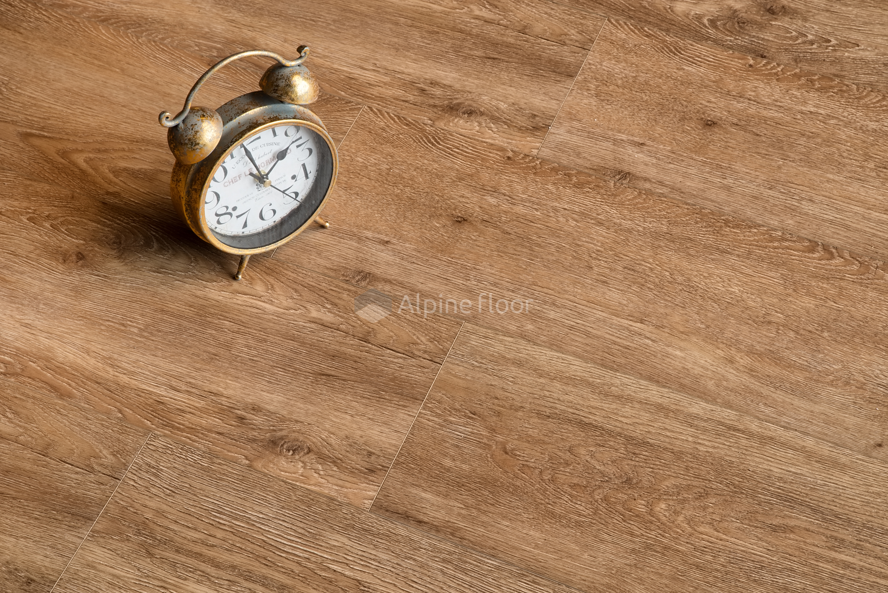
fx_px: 888
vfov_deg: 36.9
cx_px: 444
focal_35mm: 36
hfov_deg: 53.1
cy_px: 296
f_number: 14
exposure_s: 10
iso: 100
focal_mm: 36
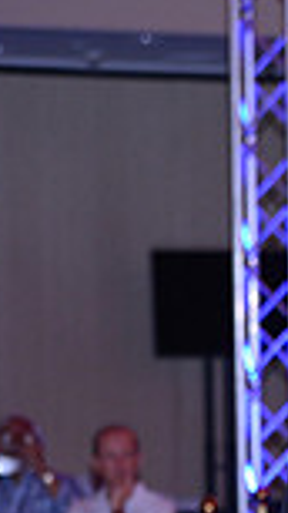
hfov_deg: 2.5
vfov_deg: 4.5
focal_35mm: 477
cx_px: 491
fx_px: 6479
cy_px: 808
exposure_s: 1/250
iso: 1600
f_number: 4.5
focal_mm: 120
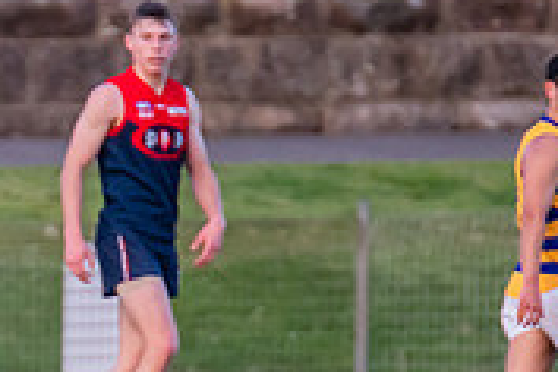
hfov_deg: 1.0
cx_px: -443
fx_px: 32485
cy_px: 334
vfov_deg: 0.7
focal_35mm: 2096
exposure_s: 1/1250
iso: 1400
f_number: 4
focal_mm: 420
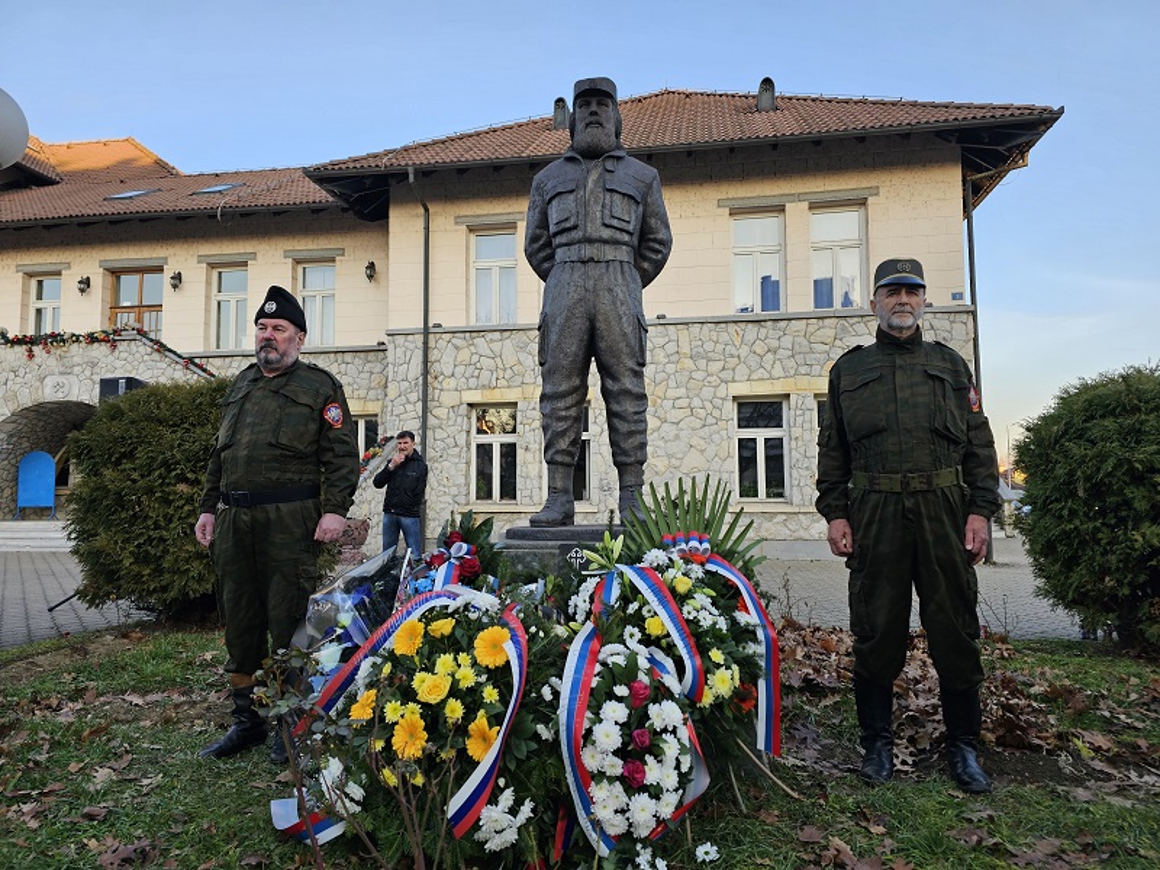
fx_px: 771
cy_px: 435
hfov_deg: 73.9
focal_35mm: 23
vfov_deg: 58.9
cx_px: 580
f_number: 1.7
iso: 16
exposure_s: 1/120
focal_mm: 6.3
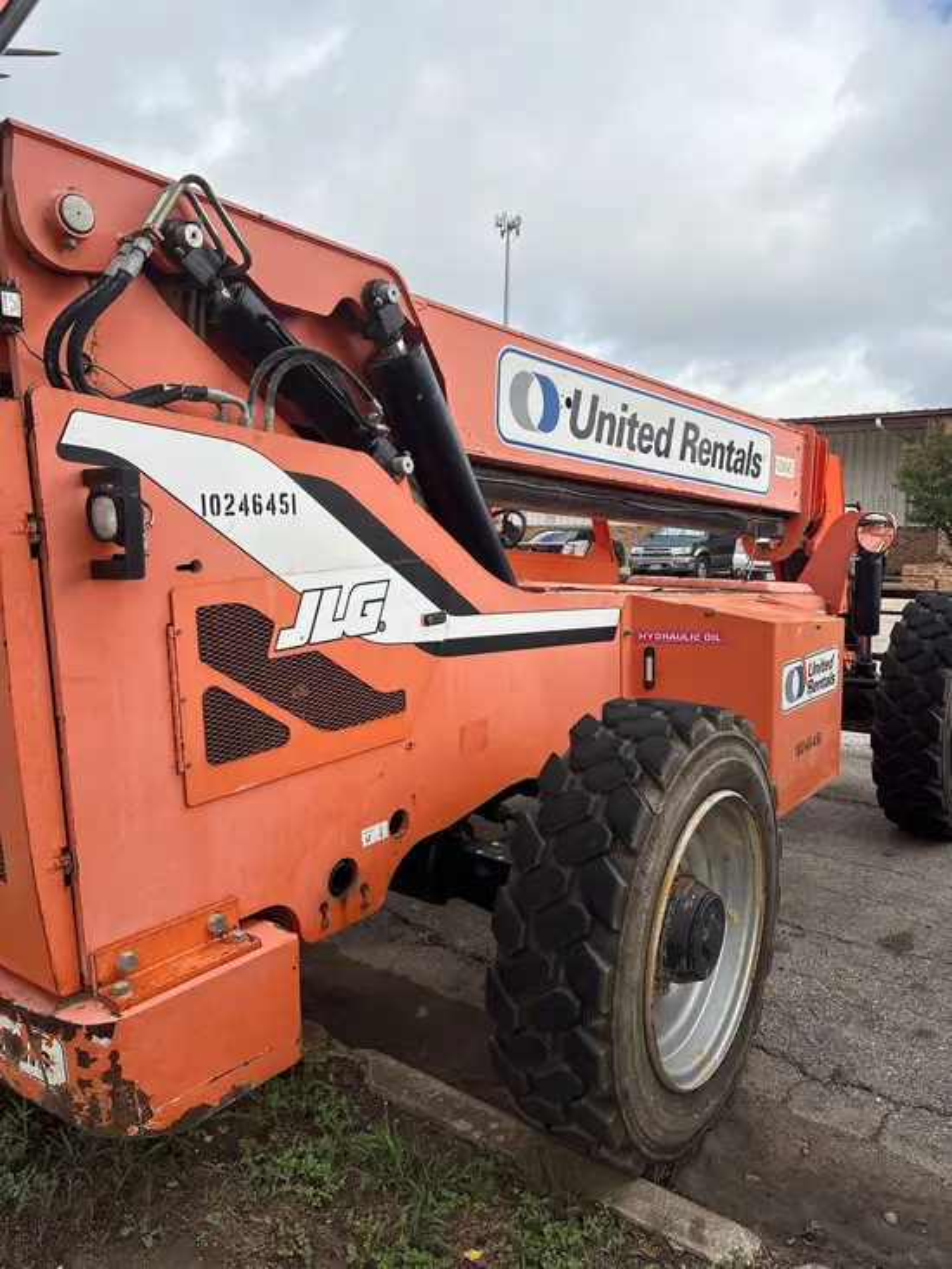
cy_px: 634
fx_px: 953
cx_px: 476
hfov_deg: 53.1
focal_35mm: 26
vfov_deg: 67.3
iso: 50
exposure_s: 1/1706
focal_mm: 5.96
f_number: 1.6
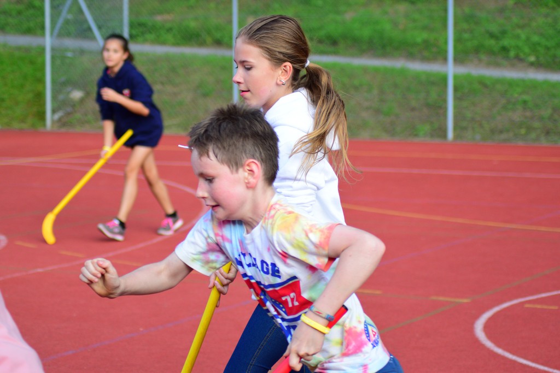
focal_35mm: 105
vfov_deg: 13.0
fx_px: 1633
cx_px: 280
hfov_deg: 19.5
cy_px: 186
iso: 560
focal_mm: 70
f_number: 4
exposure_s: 1/640
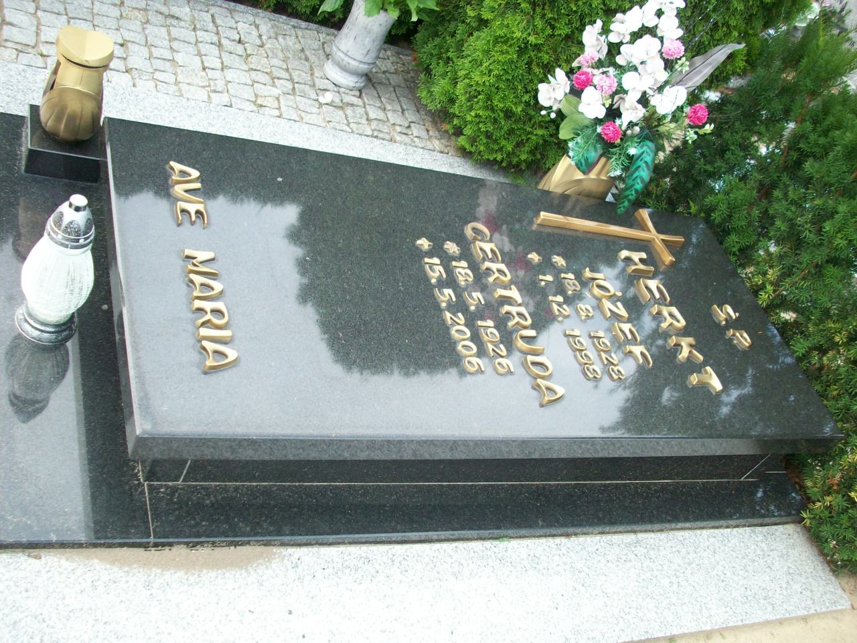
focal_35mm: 37
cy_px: 322
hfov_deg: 50.1
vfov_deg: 38.7
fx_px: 916
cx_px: 428
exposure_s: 1/206
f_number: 2.8
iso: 80
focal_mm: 6.2
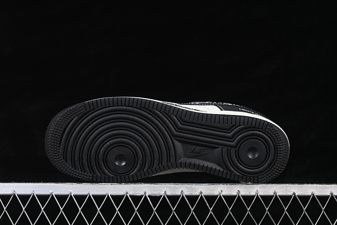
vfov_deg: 18.2
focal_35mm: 75
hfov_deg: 27.0
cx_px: 168
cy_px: 112
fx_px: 702
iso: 160
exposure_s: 1/60
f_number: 6.3
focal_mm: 50
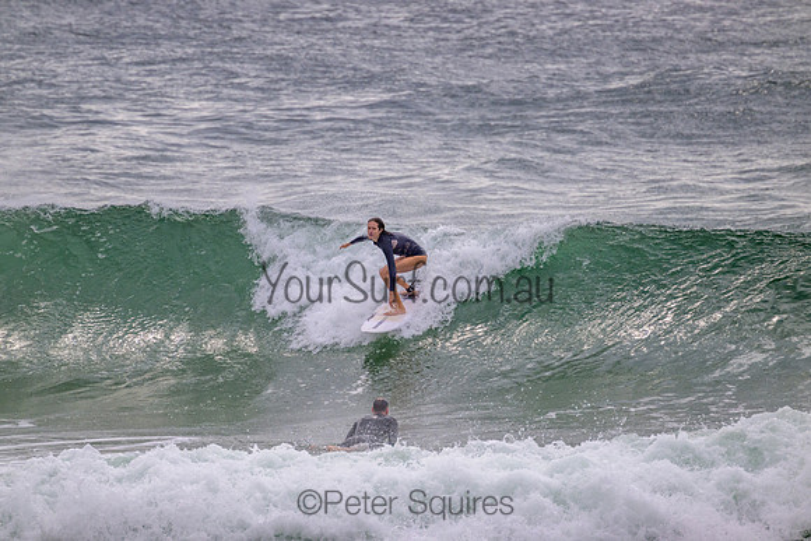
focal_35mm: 800
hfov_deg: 2.6
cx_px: 406
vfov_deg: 1.7
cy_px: 270
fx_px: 18026
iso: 1250
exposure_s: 1/2000
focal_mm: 800
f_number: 11
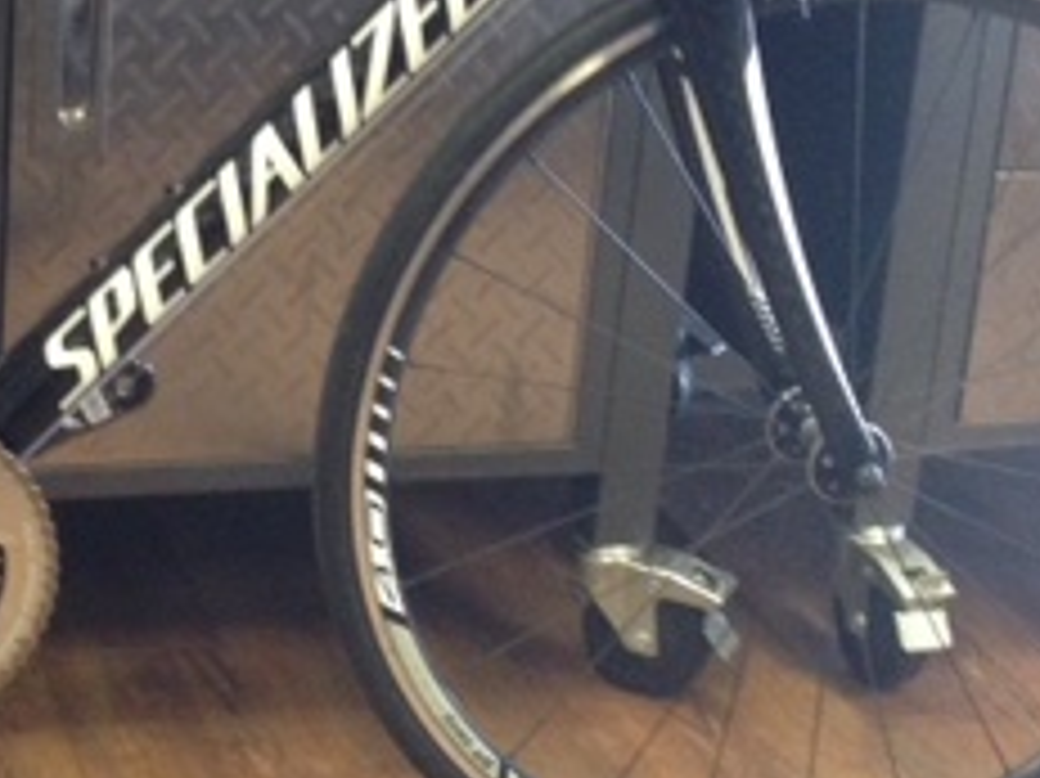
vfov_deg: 15.2
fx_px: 2913
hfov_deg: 20.0
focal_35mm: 97
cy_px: 283
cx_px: 203
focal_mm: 4.28
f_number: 2.4
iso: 200
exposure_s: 1/20
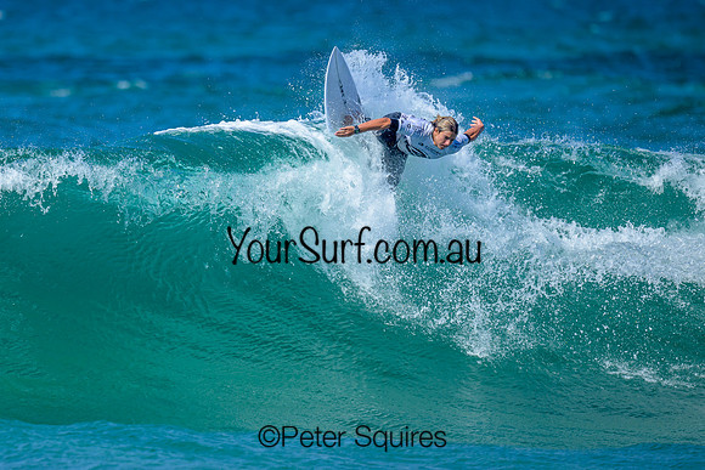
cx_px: 221
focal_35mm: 1098
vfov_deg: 1.3
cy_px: 242
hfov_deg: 1.9
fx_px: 21509
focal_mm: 800
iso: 400
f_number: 6.3
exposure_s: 1/2000
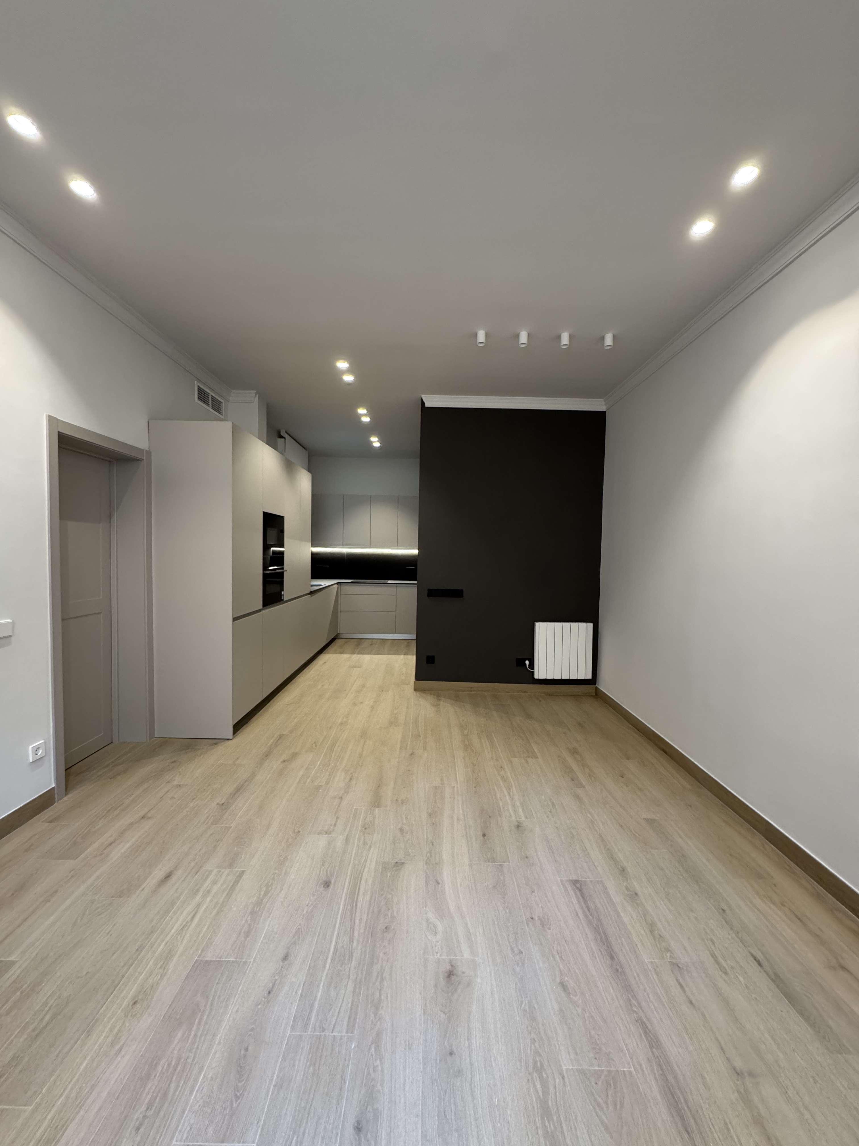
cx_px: 430
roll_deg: -0.9
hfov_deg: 85.7
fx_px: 463
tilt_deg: -2.0
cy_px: 573
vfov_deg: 102.1
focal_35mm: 14
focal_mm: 2.22
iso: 320
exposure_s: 1/82
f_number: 2.2
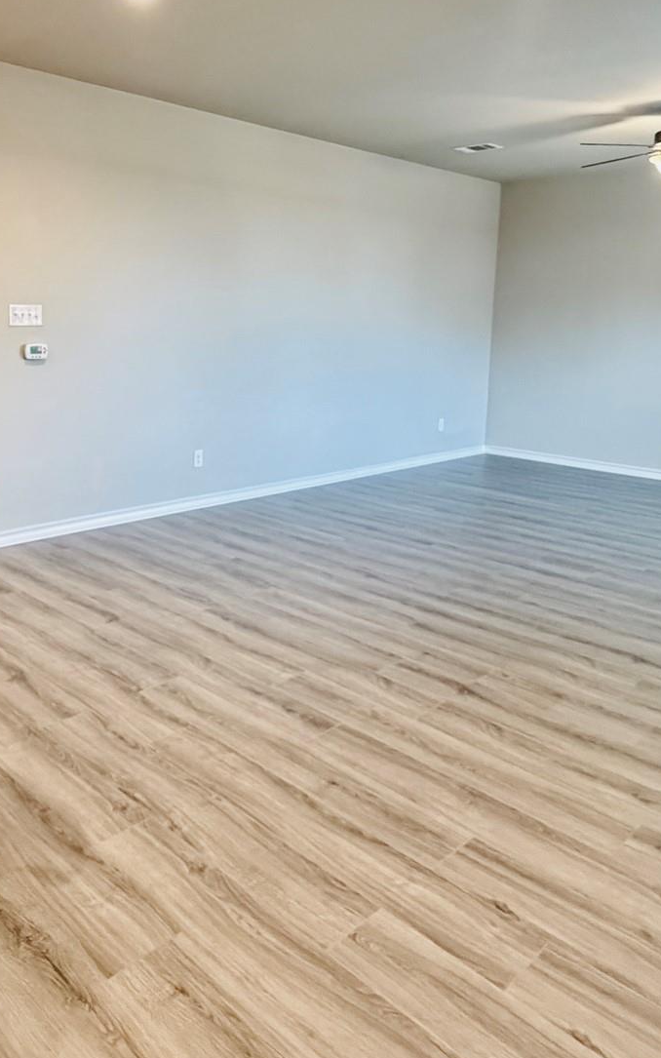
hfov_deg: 43.5
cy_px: 410
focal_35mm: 28
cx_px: 190
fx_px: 807
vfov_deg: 65.7
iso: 800
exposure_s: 1/60
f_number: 2.2
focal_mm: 2.22
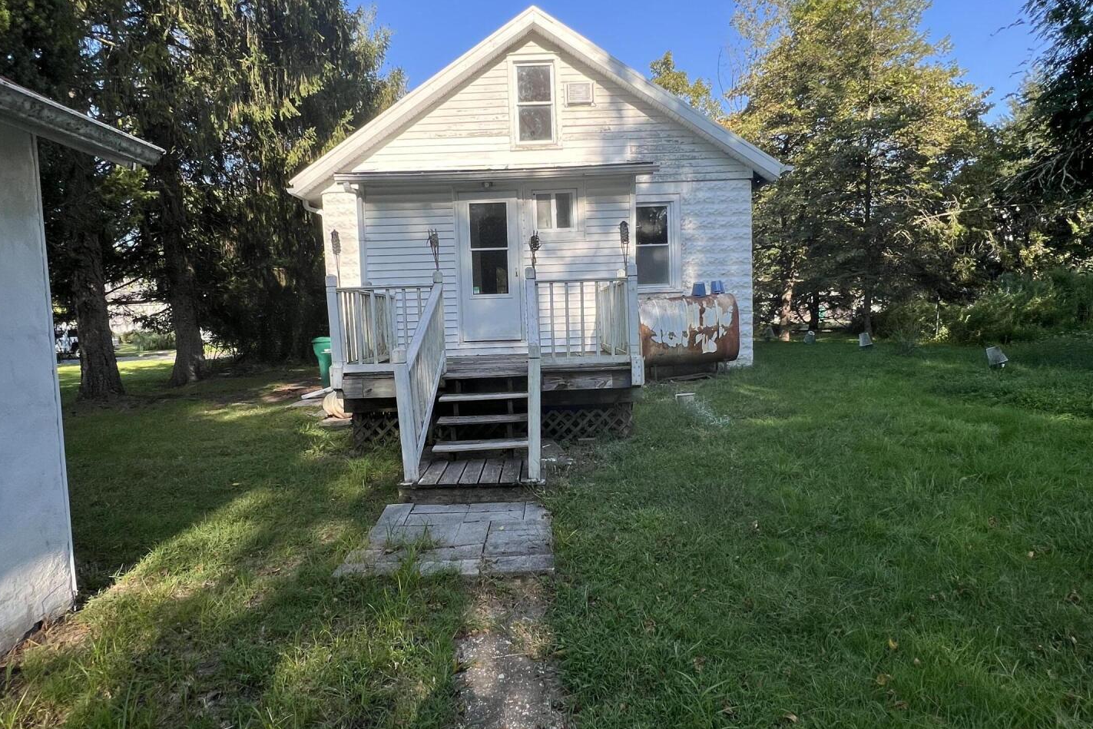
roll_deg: +3.3
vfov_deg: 64.6
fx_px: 577
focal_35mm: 19
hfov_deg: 86.9
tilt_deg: -3.4
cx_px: 532
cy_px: 361
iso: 32
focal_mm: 1.57
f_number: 1.8
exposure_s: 1/506
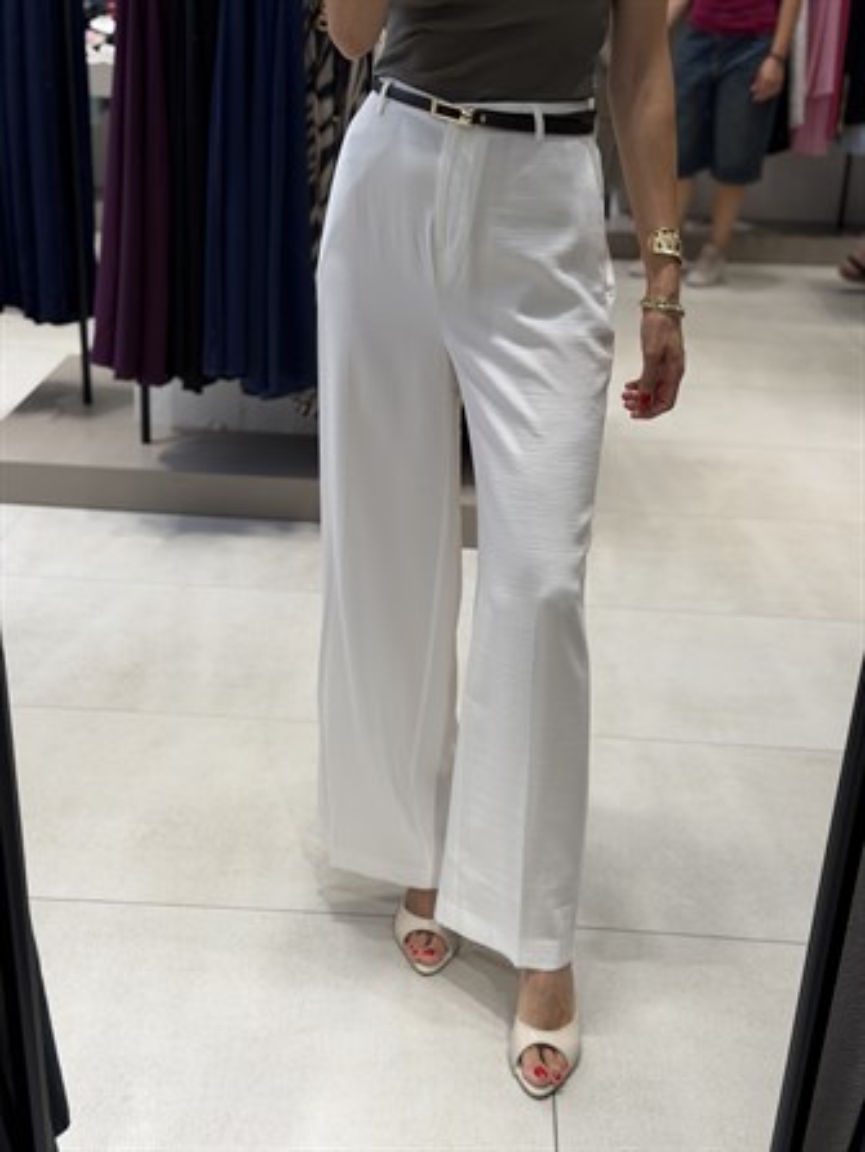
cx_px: 432
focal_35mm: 48
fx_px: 1598
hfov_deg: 30.3
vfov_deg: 39.6
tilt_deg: -38.1
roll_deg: -3.1
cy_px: 576
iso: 50
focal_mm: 6.76
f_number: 1.78
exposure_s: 1/151
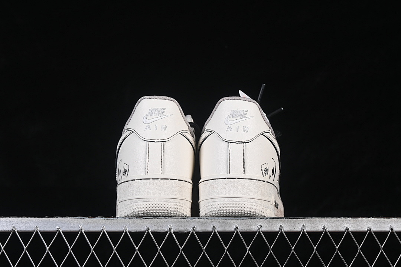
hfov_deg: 27.0
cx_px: 200
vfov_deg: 18.2
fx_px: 835
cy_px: 134
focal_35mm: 75
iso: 160
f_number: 8
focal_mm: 50
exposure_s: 1/80
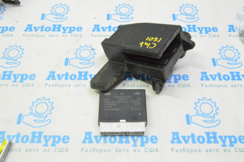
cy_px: 81
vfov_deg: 36.8
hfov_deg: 53.2
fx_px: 244
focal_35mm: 36
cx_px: 122
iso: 6400
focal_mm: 24
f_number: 20
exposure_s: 1/20
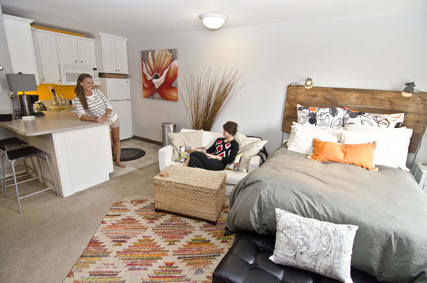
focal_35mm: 16
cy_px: 142
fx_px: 195
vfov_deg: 71.8
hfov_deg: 95.1
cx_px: 214
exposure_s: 1/60
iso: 640
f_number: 4
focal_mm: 11
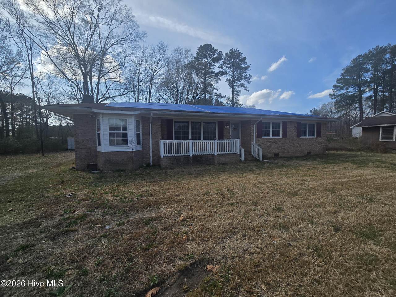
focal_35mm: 13
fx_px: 149
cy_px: 148
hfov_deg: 106.2
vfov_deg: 89.9
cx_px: 198
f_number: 2.2
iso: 50
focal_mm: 2.2
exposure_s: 1/1677
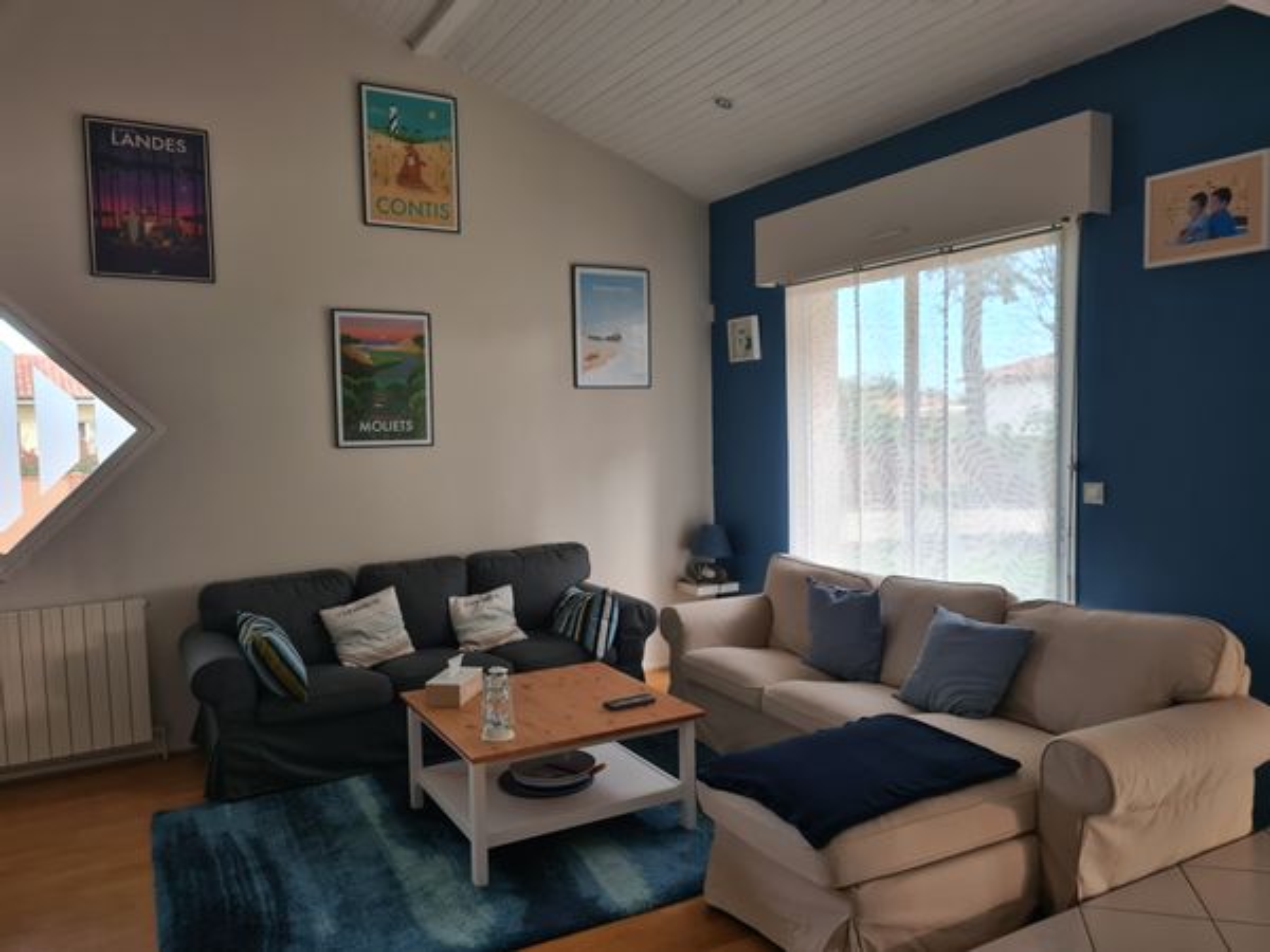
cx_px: 635
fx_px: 954
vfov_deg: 53.1
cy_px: 476
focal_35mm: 26
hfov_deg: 67.3
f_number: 1.8
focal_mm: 5.4
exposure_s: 1/50
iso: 80
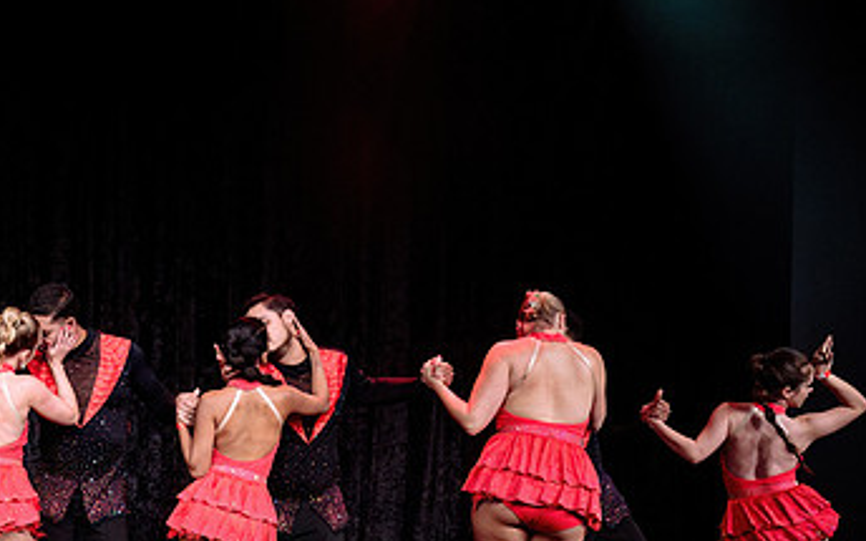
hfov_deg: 33.4
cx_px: 104
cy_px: 427
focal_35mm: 58
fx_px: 1369
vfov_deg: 22.1
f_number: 3.2
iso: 1600
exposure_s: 1/500
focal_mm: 30
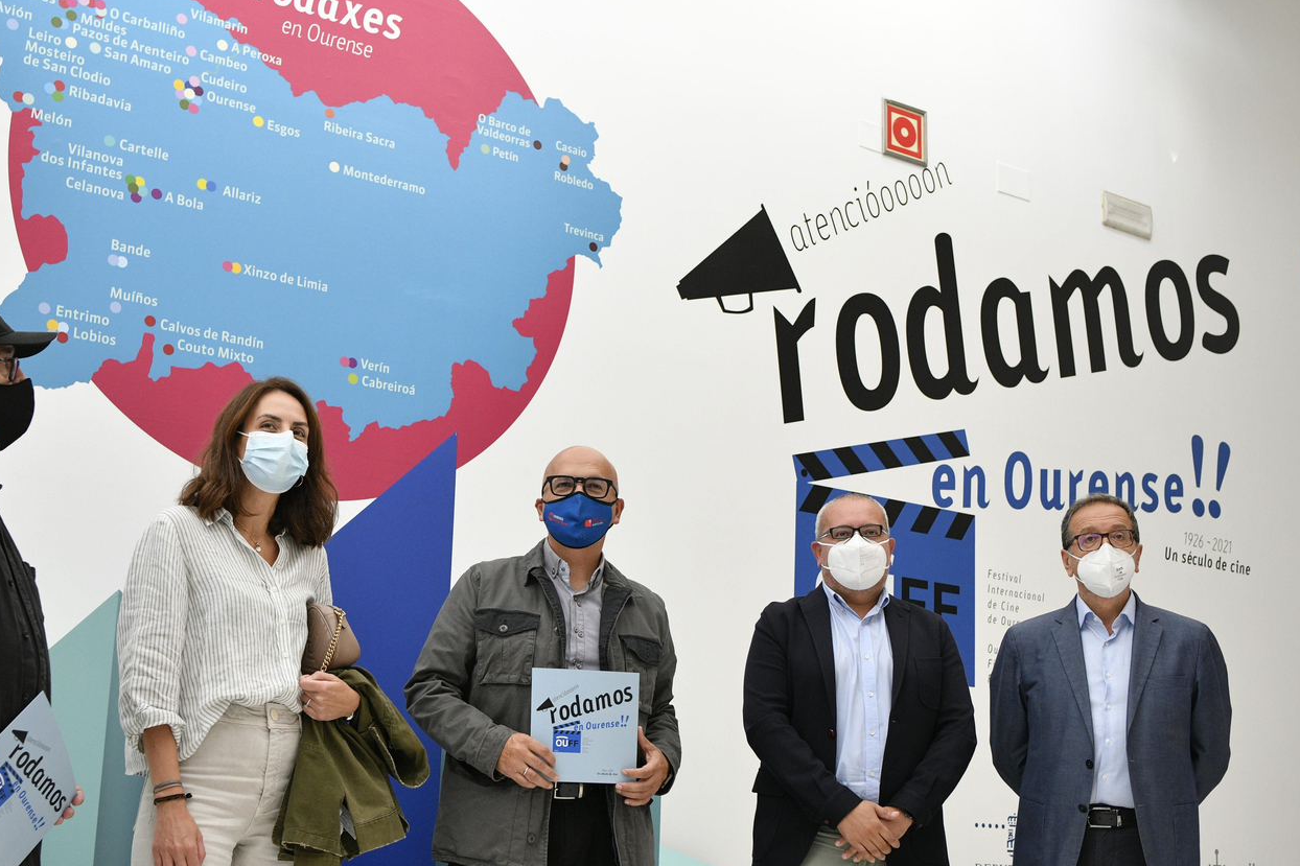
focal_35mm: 45
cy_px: 545
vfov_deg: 29.7
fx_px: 1625
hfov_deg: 43.4
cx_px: 524
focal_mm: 35
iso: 1600
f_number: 4
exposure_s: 1/400
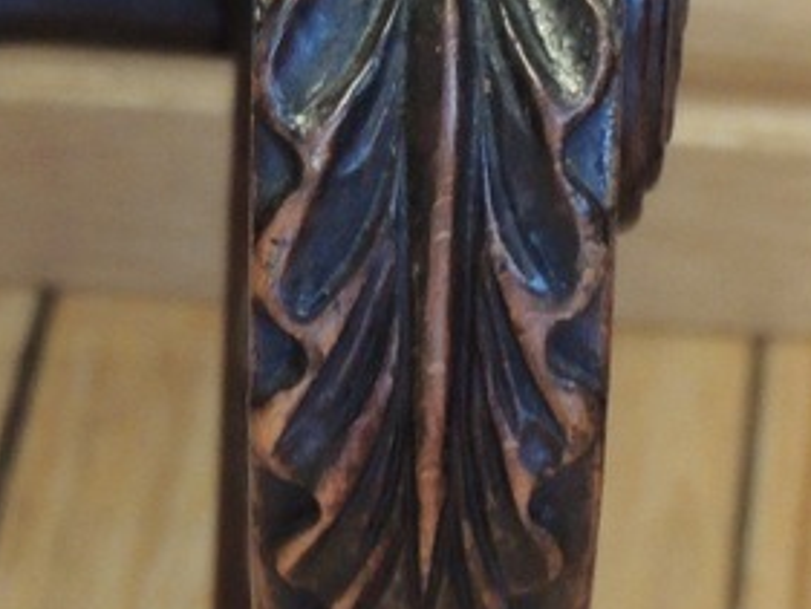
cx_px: 851
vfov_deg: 4.1
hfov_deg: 5.4
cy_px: 641
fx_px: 8532
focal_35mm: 364
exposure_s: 1/25
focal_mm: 17.8
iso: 640
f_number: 4.1
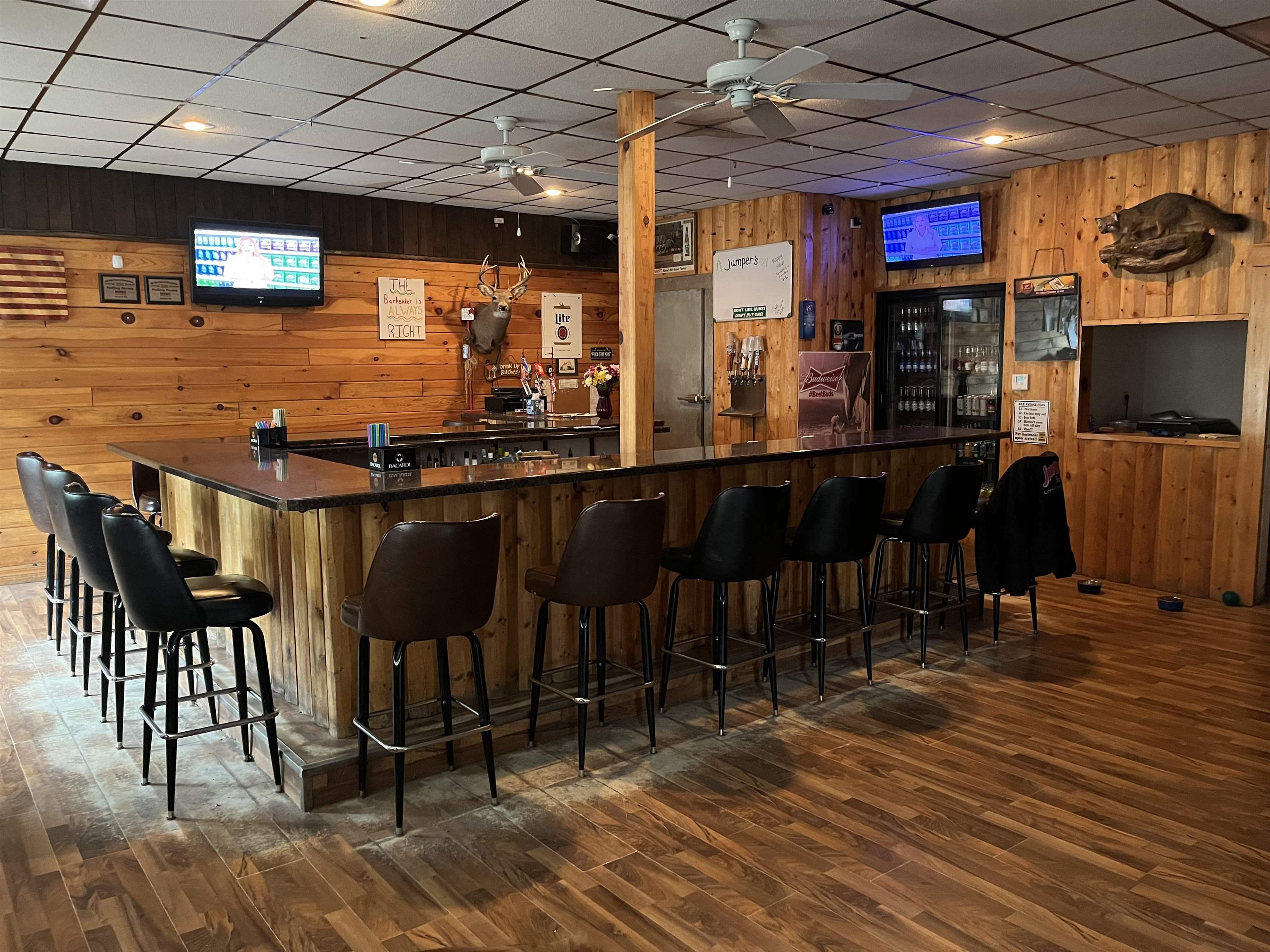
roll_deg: +0.7
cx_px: 635
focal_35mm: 26
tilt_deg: -7.3
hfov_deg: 67.3
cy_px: 476
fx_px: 954
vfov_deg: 53.1
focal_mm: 5.1
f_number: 1.6
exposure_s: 1/30
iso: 640
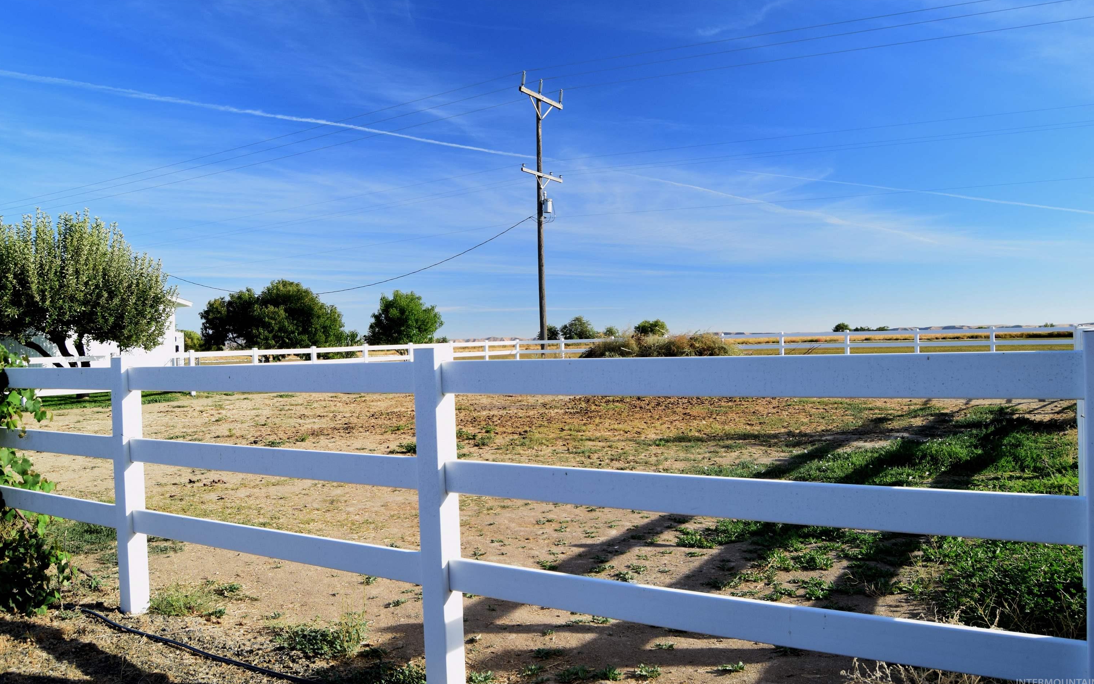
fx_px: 835
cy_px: 349
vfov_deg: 44.5
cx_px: 543
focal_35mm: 28
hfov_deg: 66.5
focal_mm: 18
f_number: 8
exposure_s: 1/250
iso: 400
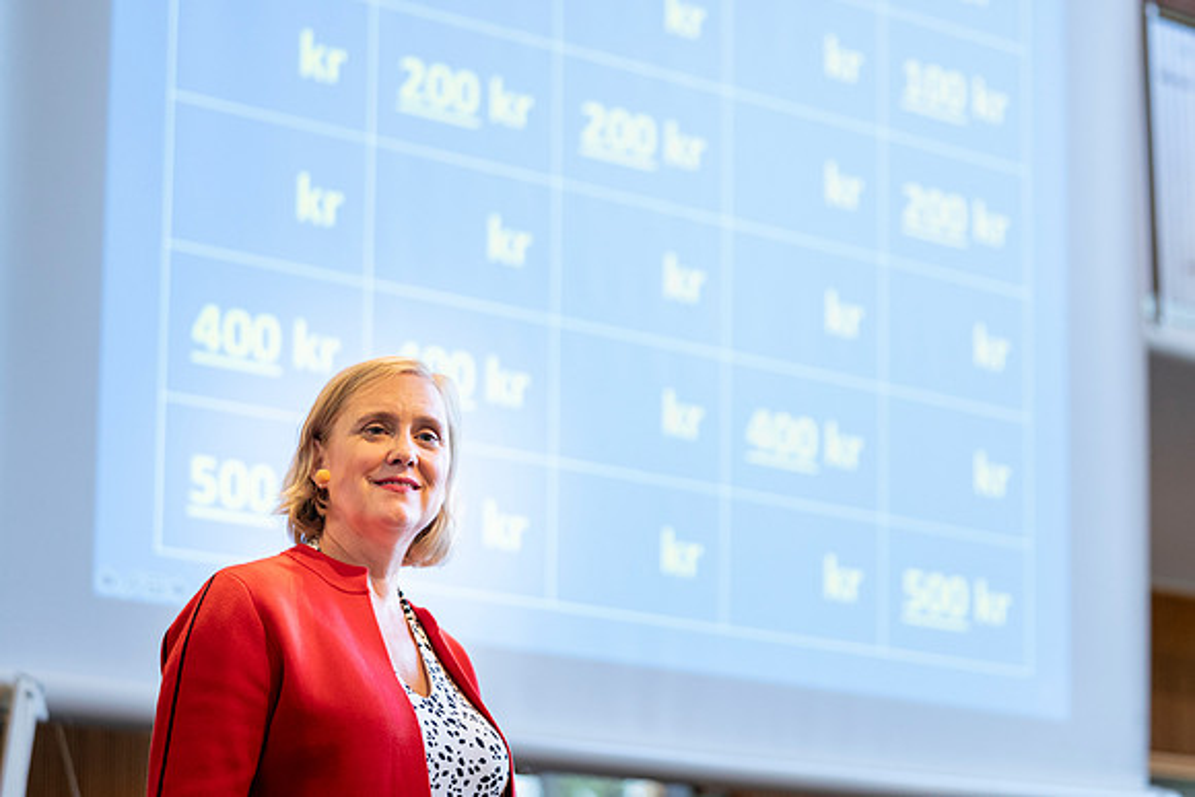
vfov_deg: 13.4
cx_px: 704
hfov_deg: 20.0
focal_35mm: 102
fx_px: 3392
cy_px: 359
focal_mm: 84
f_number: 2.8
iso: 2000
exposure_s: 1/250
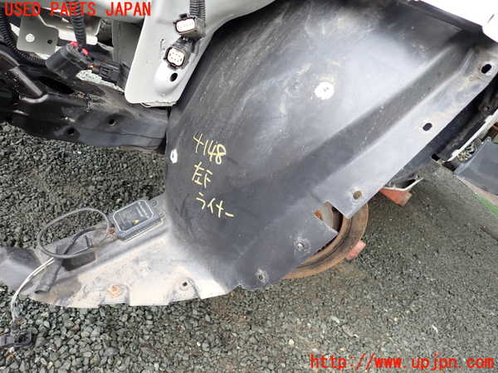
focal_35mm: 25
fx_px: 360
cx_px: 249
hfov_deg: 69.4
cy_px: 186
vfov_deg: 54.9
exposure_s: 1/125
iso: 125
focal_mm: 4.5
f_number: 2
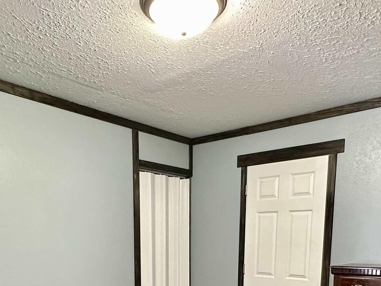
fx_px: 396
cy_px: 299
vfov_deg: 35.1
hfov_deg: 51.2
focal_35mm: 36
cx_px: 166
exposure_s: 1/60
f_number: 2.2
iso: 250
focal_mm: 2.22
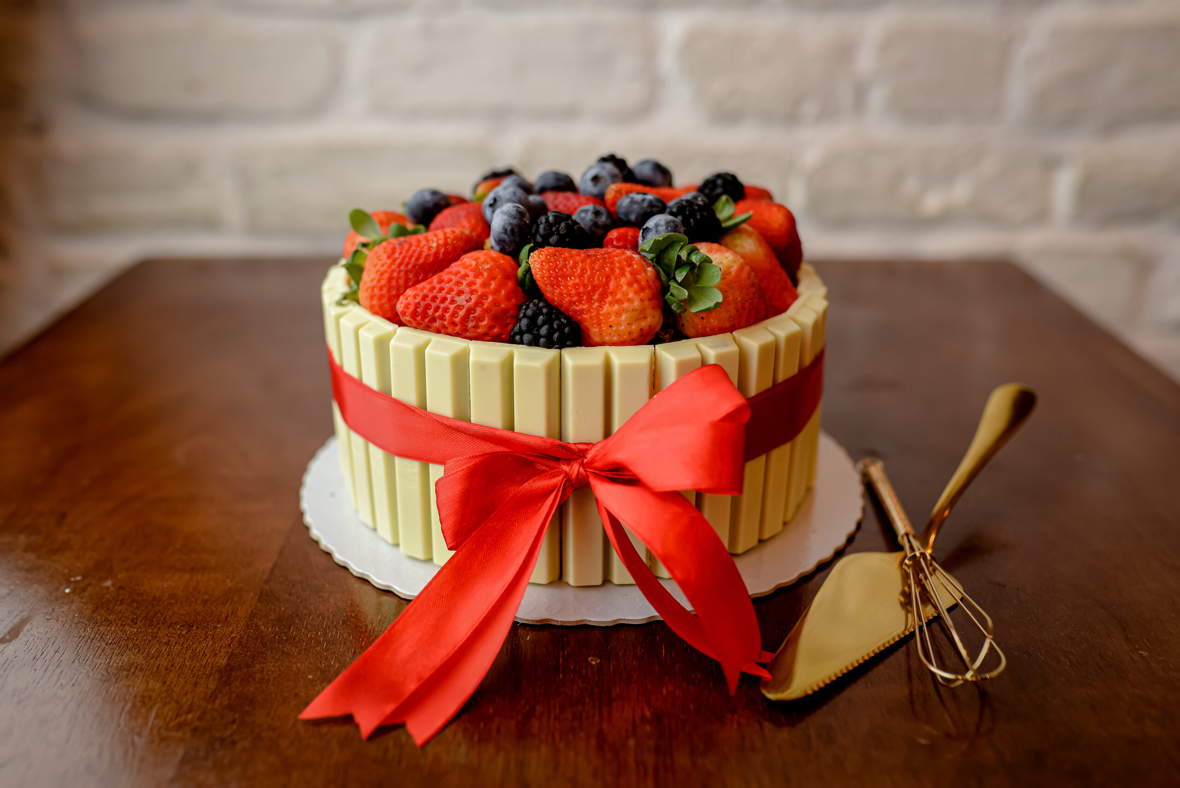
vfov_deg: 37.9
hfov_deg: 54.4
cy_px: 394
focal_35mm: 35
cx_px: 590
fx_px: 1148
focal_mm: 35
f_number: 3.2
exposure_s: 1/125
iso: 400
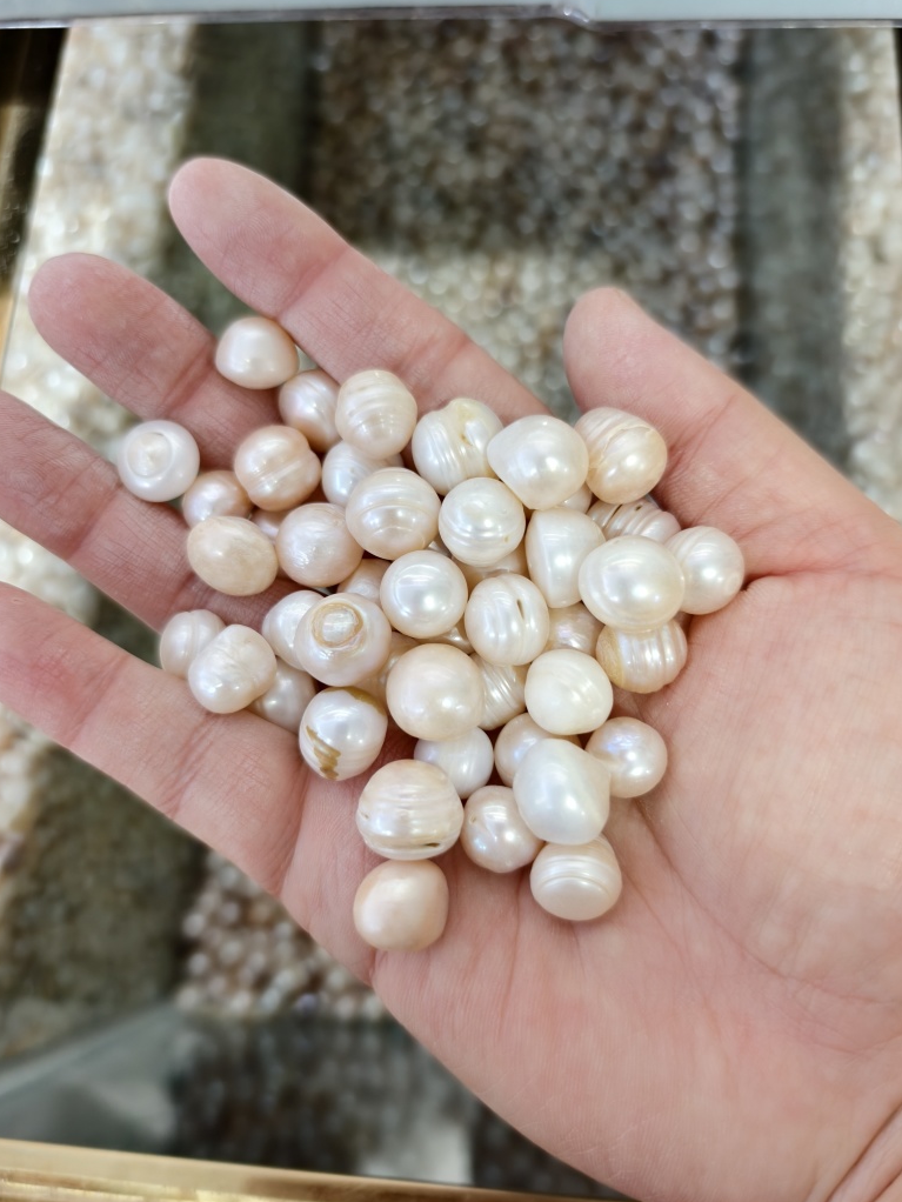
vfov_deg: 71.6
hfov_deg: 56.8
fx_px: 833
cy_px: 610
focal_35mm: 24
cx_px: 457
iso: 194
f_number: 1.57
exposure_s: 1/100
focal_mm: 5.6
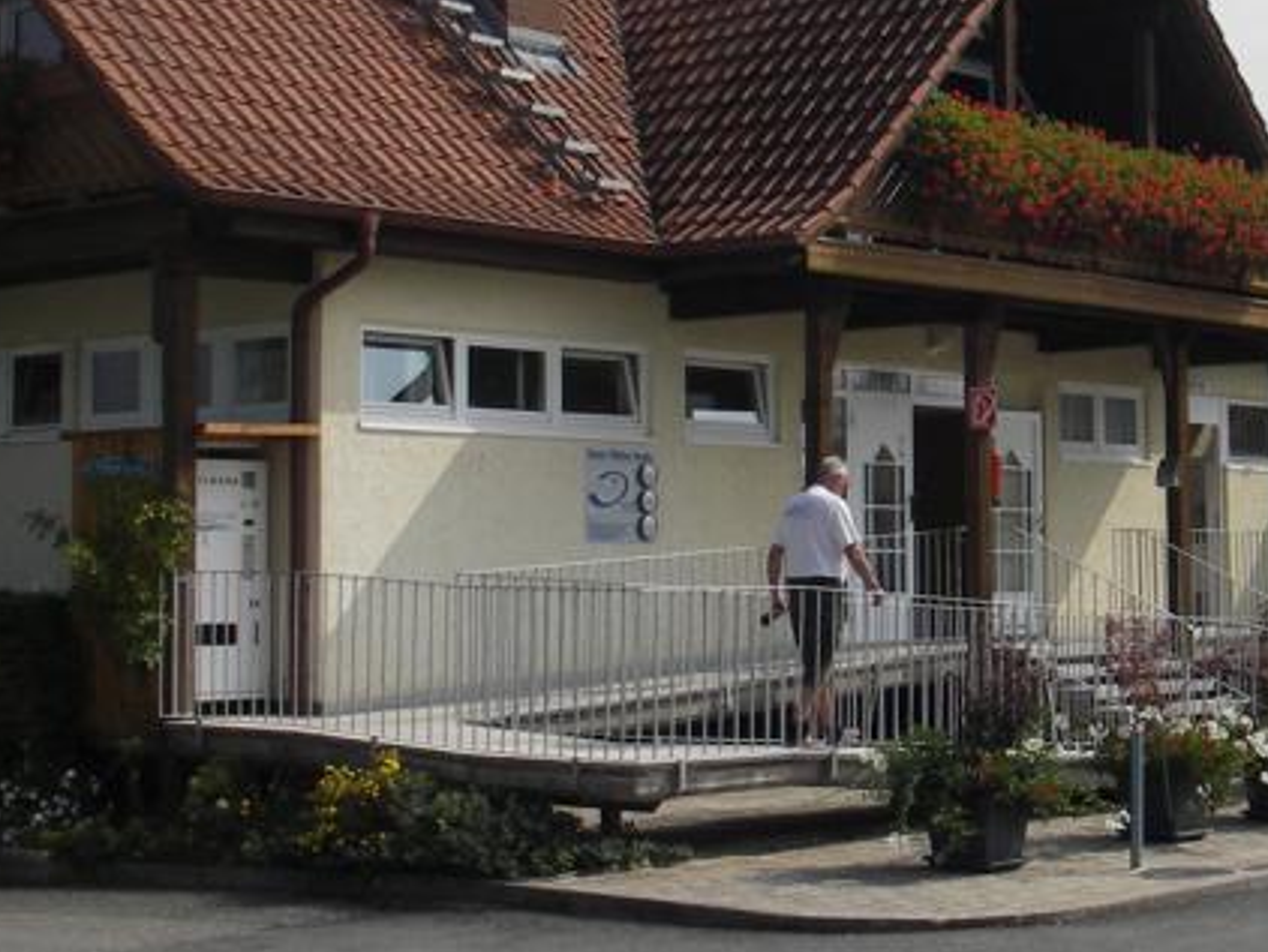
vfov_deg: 20.4
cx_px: 962
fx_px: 2639
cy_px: 339
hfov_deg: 26.6
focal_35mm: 72
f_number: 6.6
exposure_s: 1/320
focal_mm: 6.3
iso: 50
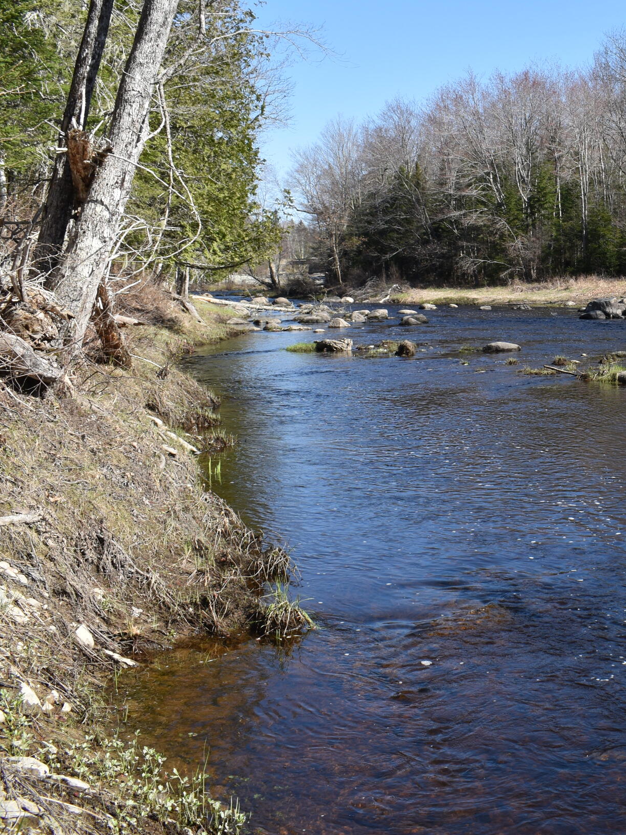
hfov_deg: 28.1
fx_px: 1157
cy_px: 328
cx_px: 655
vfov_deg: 39.5
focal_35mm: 48
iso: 100
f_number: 8
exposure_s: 1/200
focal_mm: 18
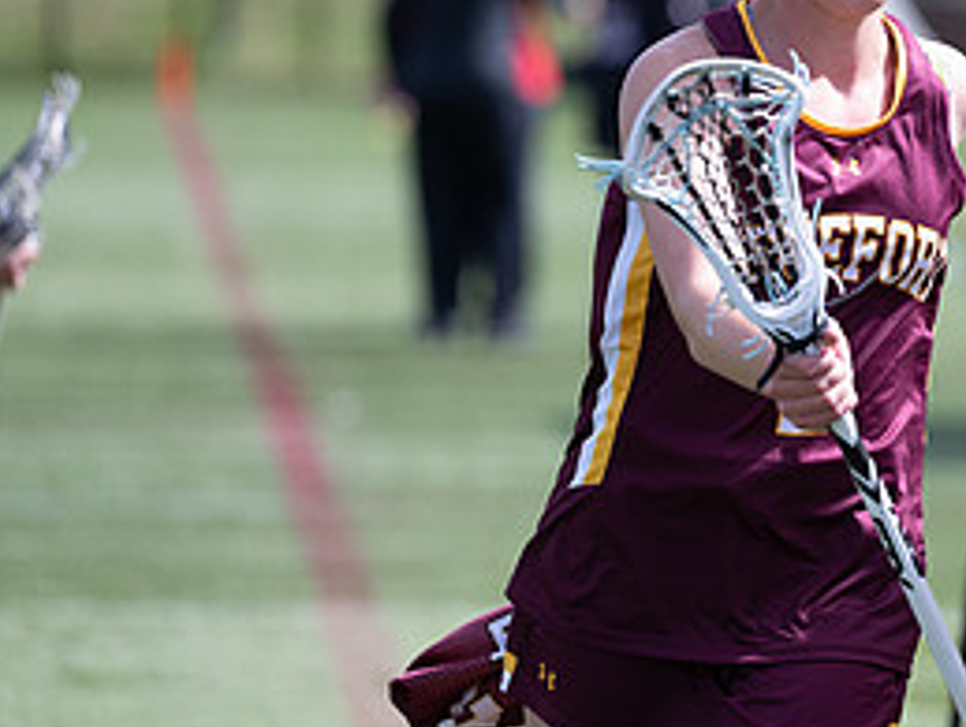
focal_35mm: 430
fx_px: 12016
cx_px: 970
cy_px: 218
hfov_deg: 4.6
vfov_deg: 3.5
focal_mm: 200
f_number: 3.5
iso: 320
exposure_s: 1/2000
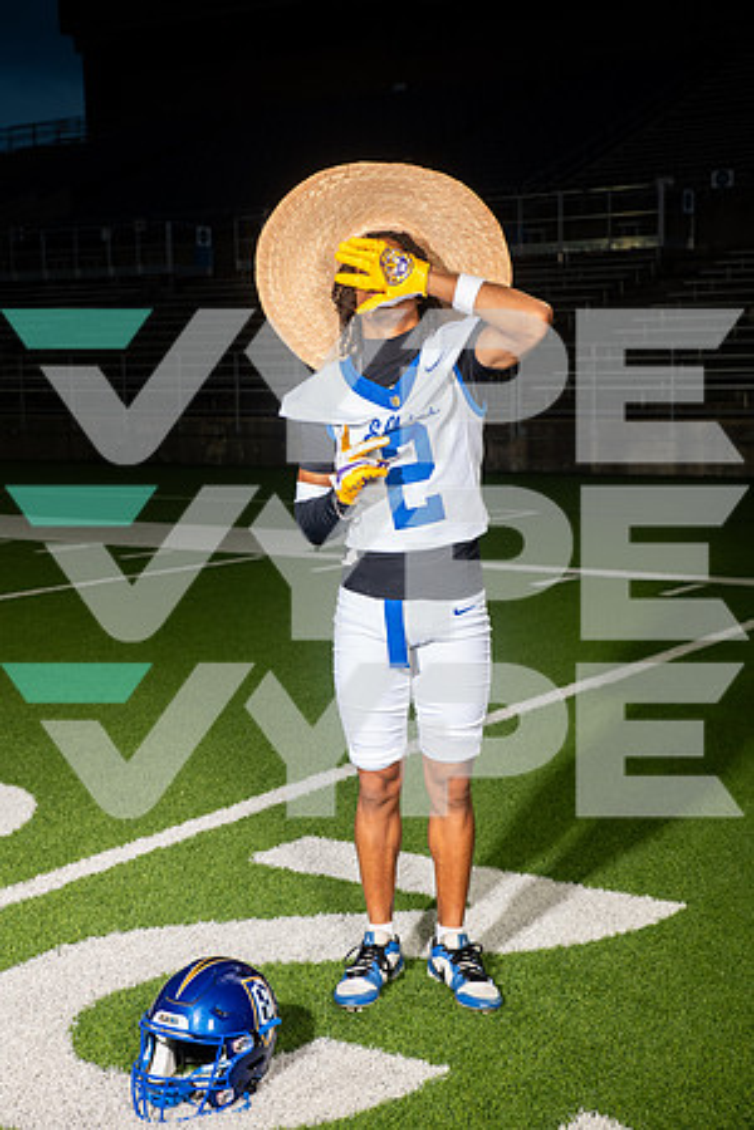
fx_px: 1634
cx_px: 377
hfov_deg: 26.0
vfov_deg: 38.2
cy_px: 565
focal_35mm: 52
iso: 800
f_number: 7.1
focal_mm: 52
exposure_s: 1/320
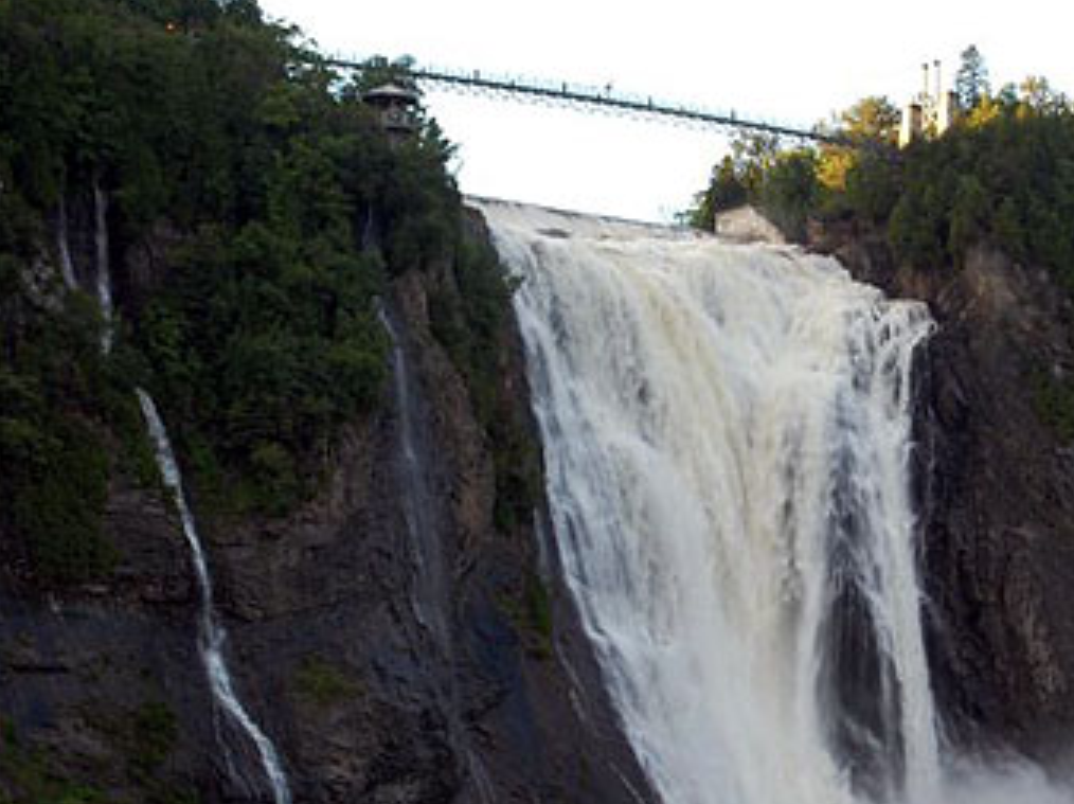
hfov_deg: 18.6
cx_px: 702
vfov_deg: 14.0
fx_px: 3275
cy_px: 442
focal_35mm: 106
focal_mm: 55
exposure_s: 1/125
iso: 400
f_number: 5.6
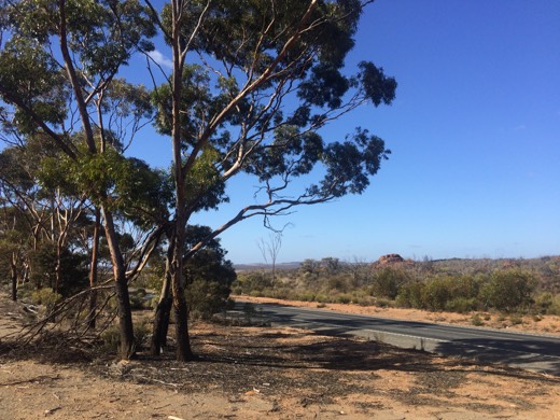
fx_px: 469
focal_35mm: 29
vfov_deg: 48.2
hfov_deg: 61.7
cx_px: 280
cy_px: 210
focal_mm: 4.15
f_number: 2.2
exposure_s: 1/1786
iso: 32
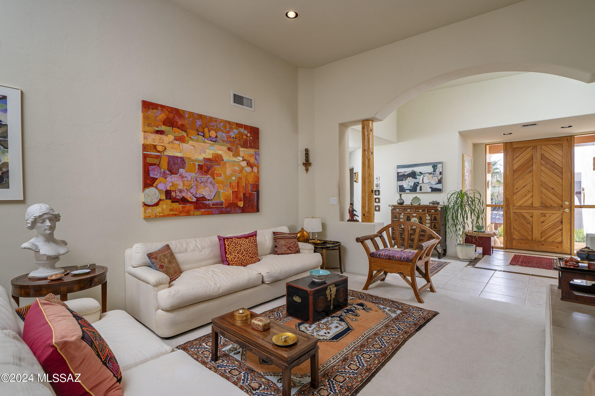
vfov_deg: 73.7
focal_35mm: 16
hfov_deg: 96.7
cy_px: 198
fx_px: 264
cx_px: 298
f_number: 7.1
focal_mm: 16
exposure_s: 1/50
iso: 200
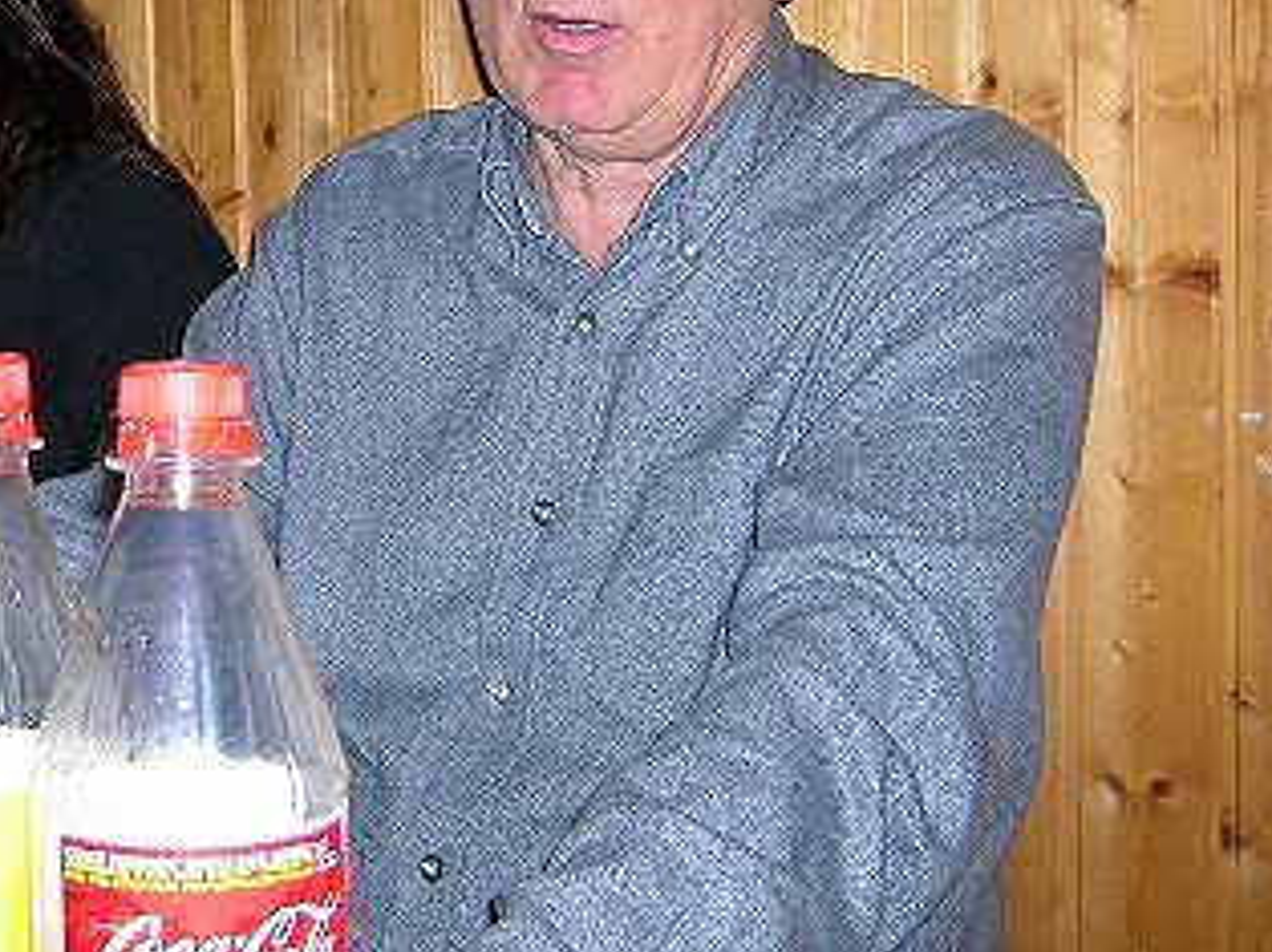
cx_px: 170
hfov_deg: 28.9
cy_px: 223
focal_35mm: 65
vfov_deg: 22.3
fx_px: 2387
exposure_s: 1/60.1
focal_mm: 5.7
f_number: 2.9
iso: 55
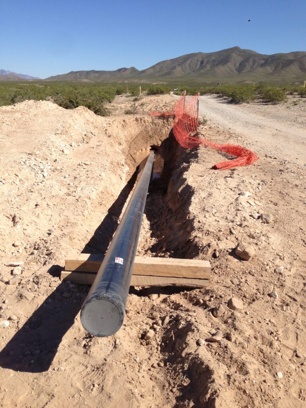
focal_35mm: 33
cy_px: 204
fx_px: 389
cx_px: 153
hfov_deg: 42.9
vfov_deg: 55.4
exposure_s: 1/2008
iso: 50
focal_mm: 4.13
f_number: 2.4
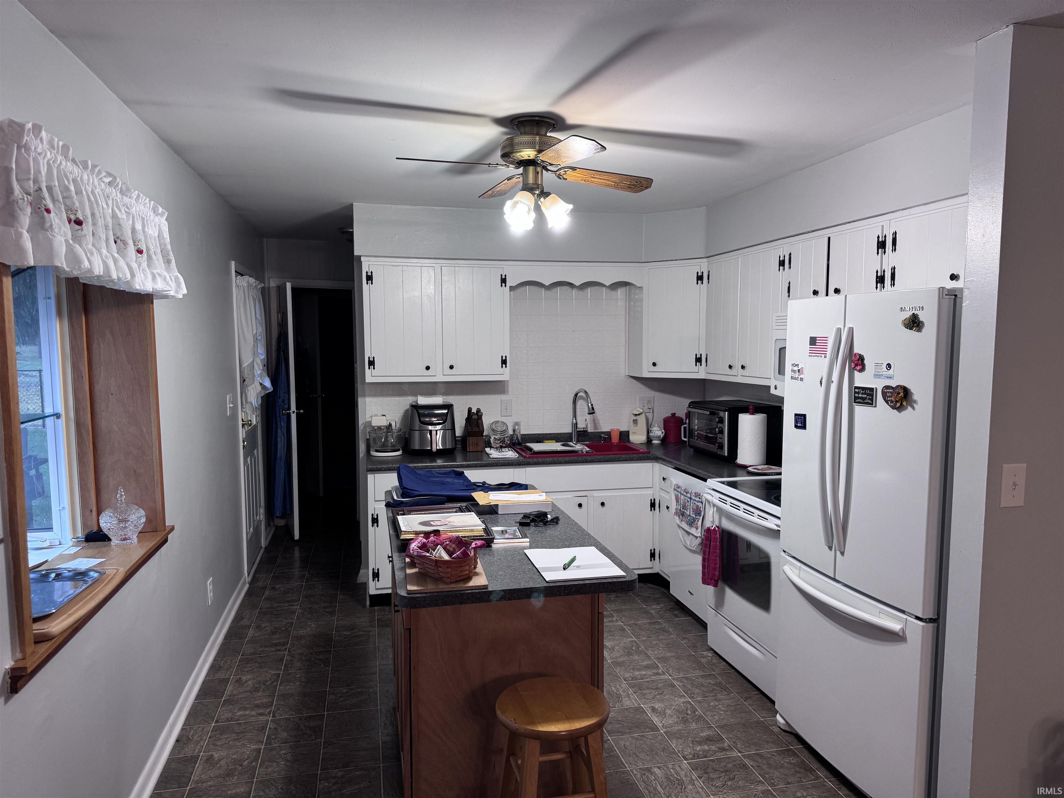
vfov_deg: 56.8
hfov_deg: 71.6
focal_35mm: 24
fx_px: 738
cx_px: 532
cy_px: 399
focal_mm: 6.76
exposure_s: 1/60
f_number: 1.78
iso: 160
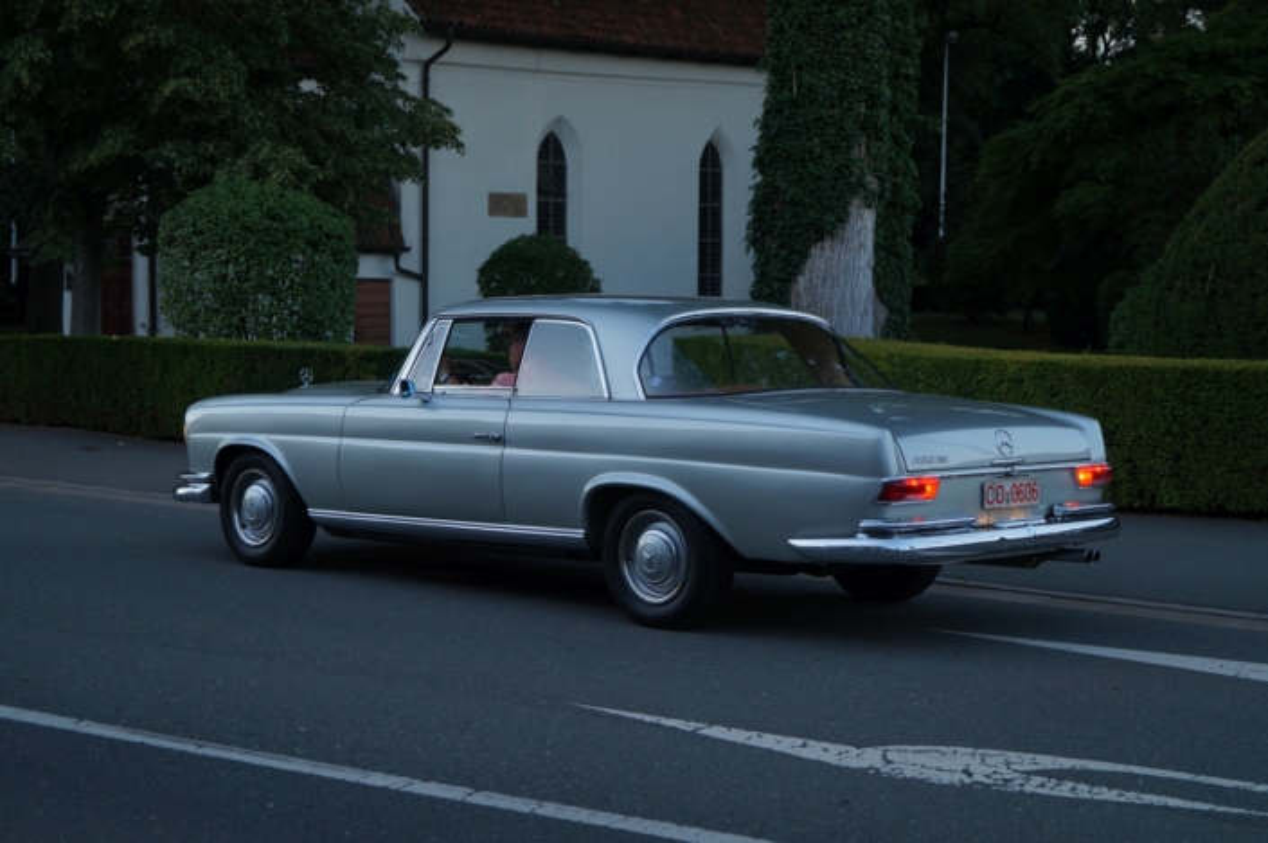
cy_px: 422
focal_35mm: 60
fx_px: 2112
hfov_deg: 33.4
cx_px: 634
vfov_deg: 22.6
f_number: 5
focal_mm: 40
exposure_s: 1/30
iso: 100
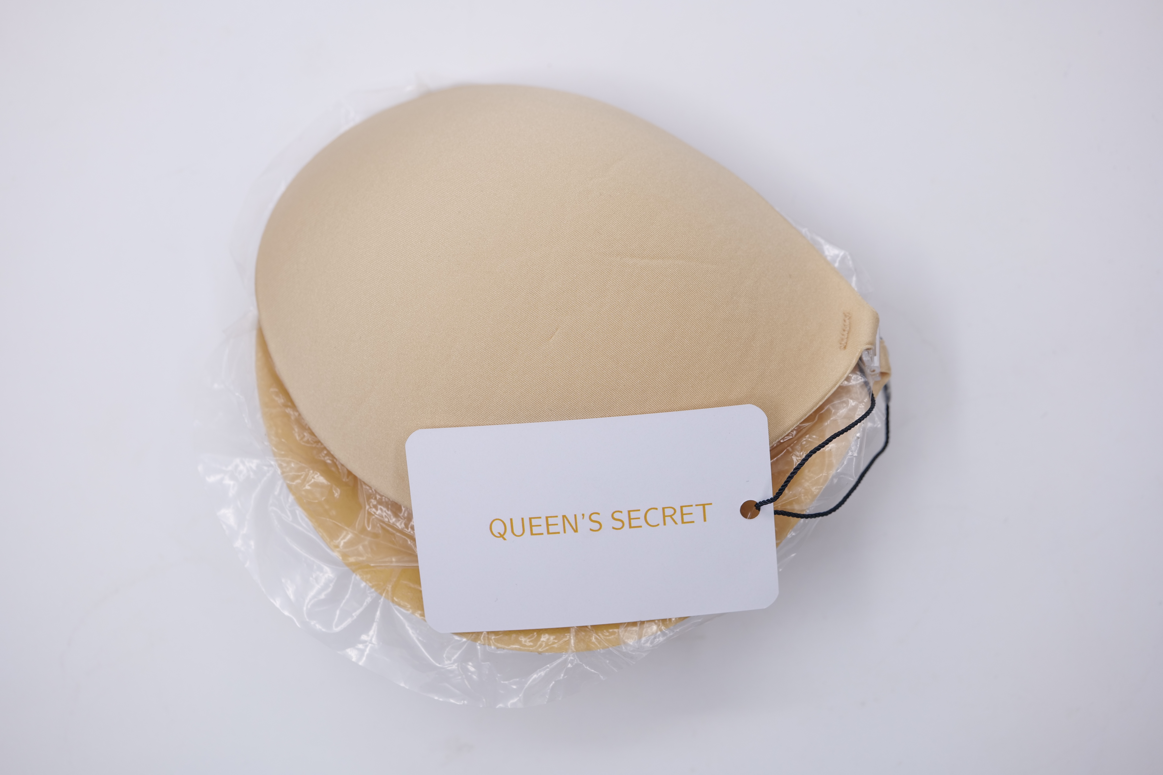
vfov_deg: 25.5
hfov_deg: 37.5
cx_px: 582
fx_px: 1712
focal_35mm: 53
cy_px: 388
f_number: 5.6
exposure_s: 1/100
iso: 400
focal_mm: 53
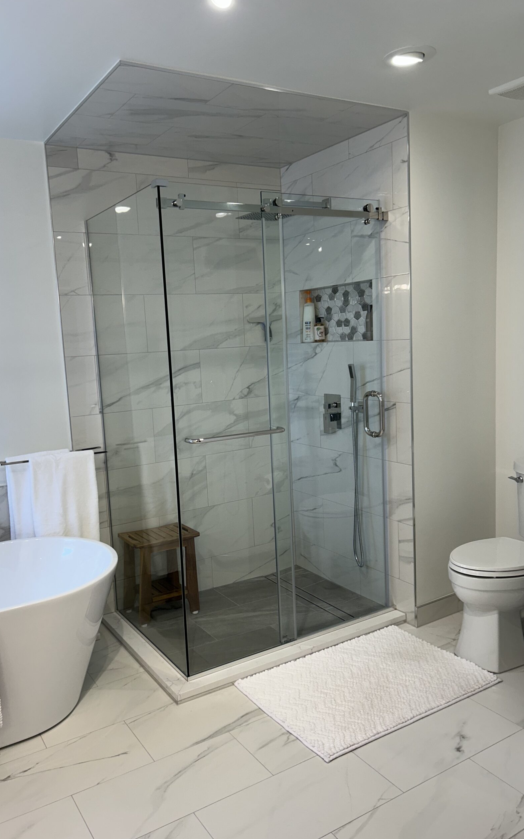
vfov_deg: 66.5
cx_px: 233
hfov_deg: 44.5
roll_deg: +2.9
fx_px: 640
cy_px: 423
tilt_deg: -6.8
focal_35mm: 28
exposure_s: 1/120
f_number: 1.5
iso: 50
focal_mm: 5.7
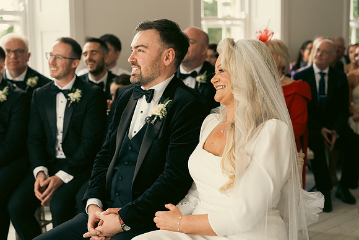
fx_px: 628
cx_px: 180
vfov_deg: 21.6
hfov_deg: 31.9
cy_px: 120
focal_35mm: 63
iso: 320
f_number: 3.5
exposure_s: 1/160
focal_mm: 63
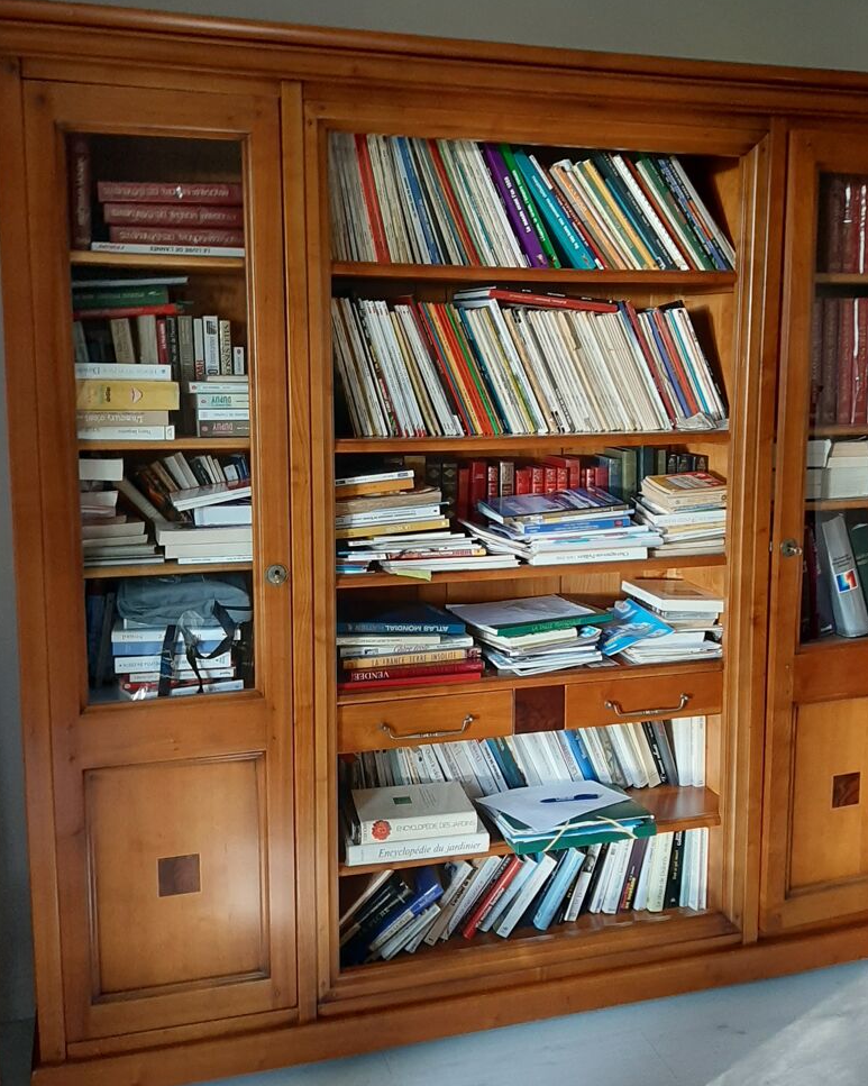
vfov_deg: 51.5
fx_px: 1124
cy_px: 487
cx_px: 484
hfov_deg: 42.1
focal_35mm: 35
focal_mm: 3.93
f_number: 1.7
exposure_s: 1/33
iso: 200
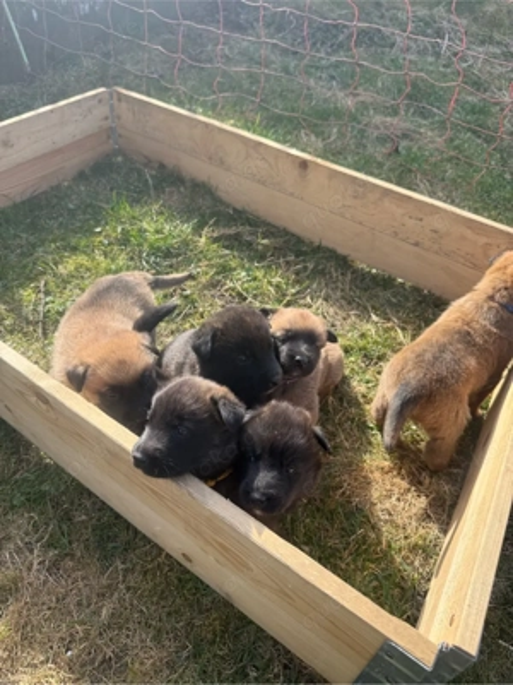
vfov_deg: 71.6
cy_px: 342
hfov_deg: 56.8
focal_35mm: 24
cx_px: 256
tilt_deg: -42.6
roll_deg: +2.4
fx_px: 474
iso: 100
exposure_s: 1/1689
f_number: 1.78
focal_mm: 6.76
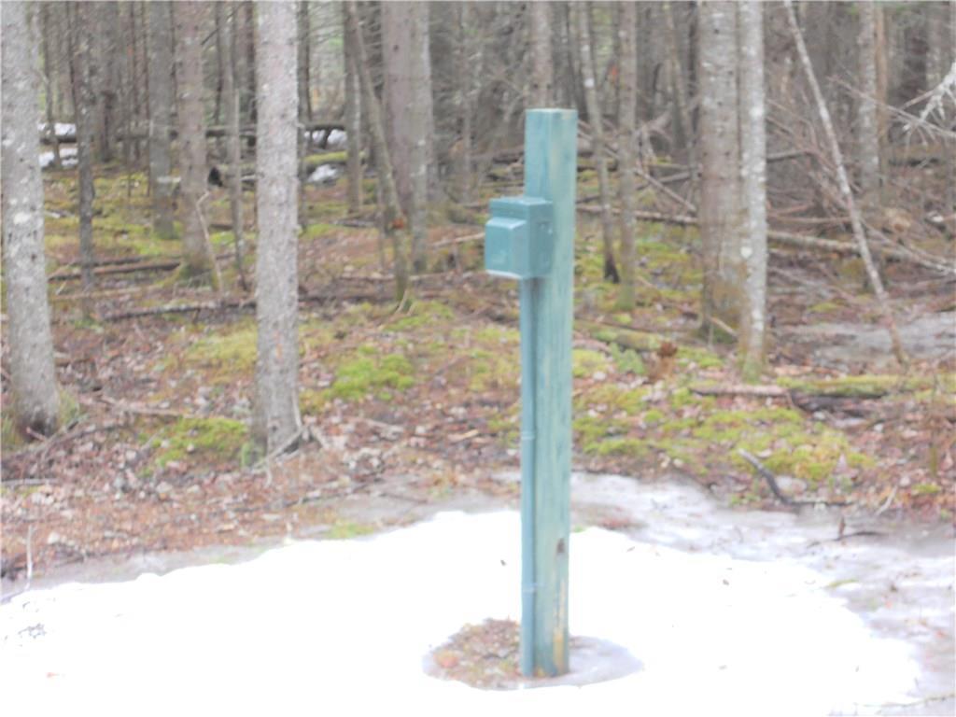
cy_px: 358
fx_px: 2541
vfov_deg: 16.1
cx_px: 478
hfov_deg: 21.3
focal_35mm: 92
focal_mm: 16.5
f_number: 5.4
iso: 200
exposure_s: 1/30
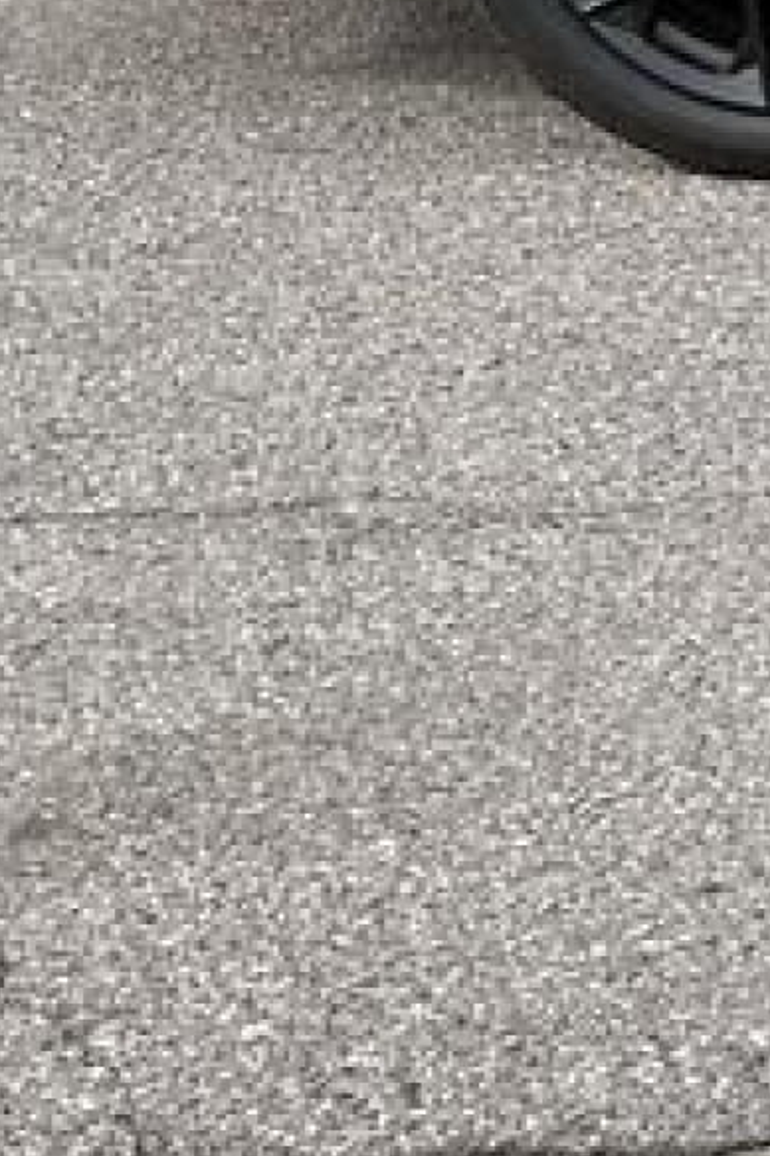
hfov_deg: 8.3
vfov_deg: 13.9
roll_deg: -2.2
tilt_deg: -8.0
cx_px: 2232
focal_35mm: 141
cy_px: -390
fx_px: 4526
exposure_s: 1/1144
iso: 16
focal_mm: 3
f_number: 1.8
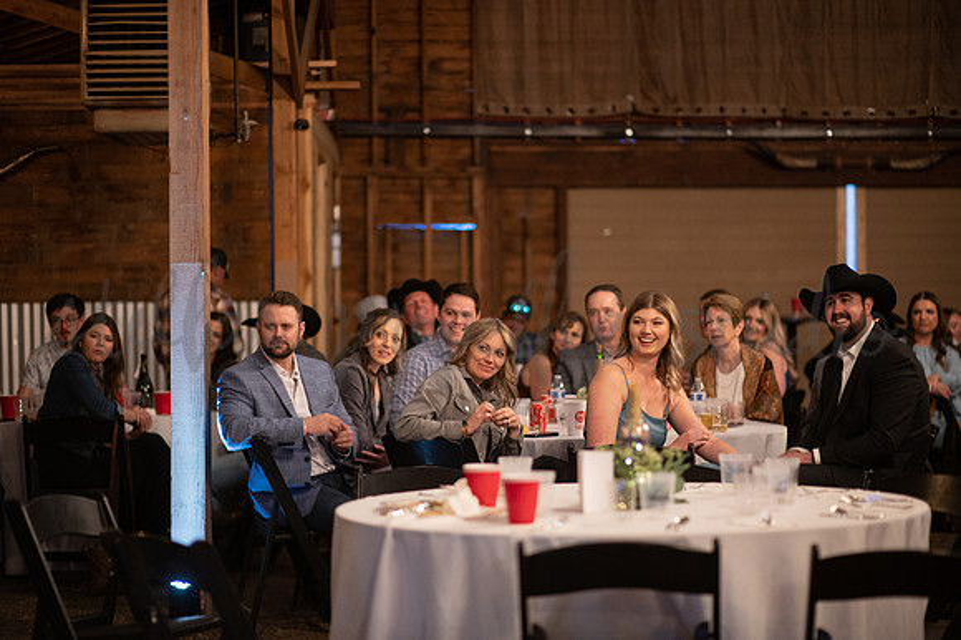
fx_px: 2268
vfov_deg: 16.1
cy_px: 320
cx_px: 480
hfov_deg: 23.9
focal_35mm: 85
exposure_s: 1/200
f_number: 1.4
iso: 2500
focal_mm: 85
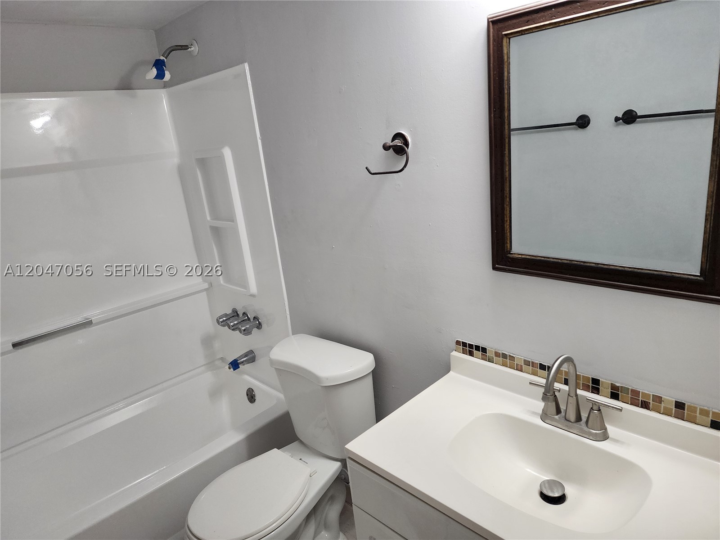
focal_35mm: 23
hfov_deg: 73.9
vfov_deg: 58.9
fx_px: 478
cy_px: 270
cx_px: 360
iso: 250
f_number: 1.8
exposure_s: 1/120
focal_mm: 6.4
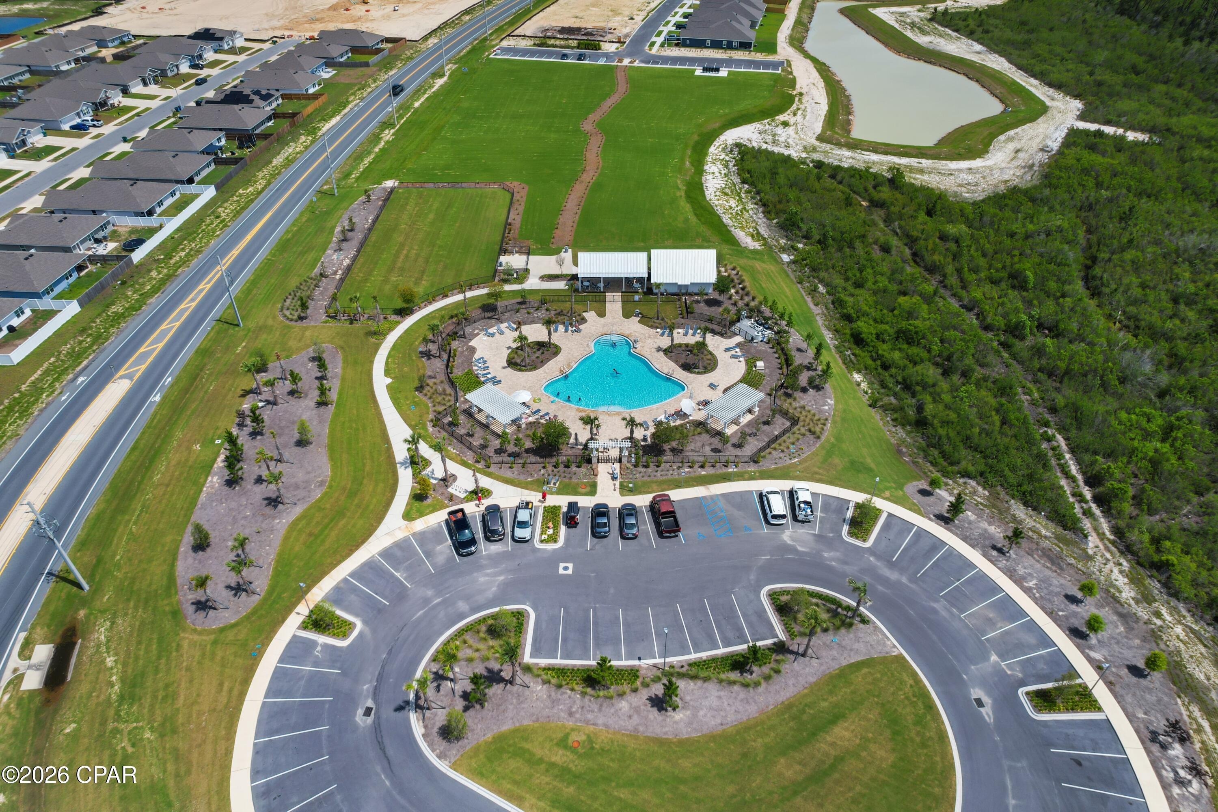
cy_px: 406
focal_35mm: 22
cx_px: 609
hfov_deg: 78.6
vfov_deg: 57.2
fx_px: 744
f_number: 2.8
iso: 100
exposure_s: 1/1250
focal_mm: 8.38
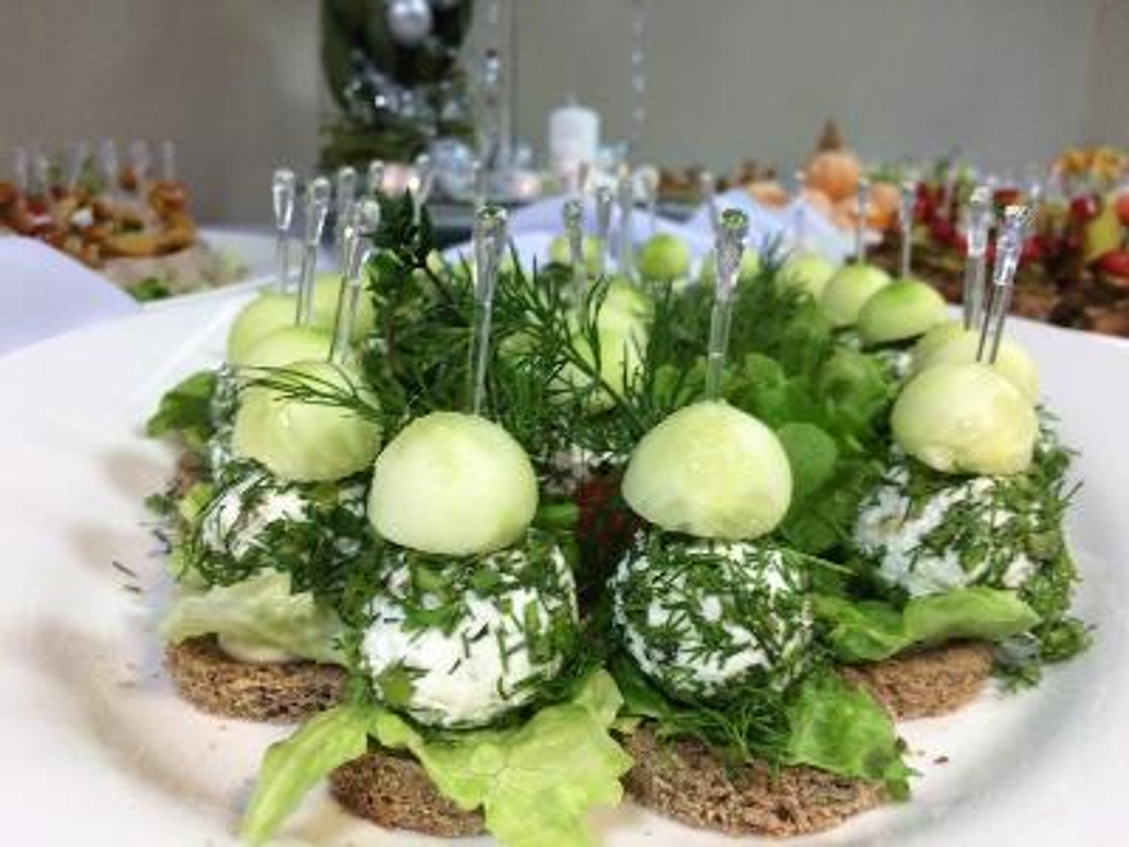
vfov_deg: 48.2
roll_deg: -1.8
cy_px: 424
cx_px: 564
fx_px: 946
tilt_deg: -14.7
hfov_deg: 61.7
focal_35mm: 29
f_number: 2.2
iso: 160
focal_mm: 4.15
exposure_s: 1/33
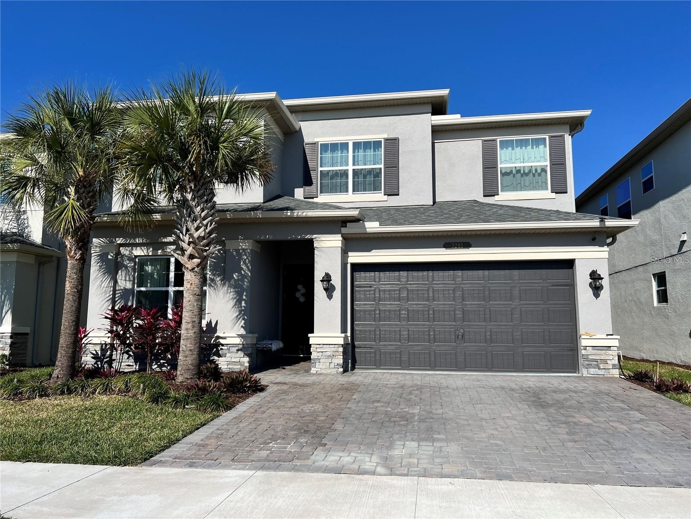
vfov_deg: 53.1
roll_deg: +0.2
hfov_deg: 67.3
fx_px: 519
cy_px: 260
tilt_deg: +7.8
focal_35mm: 26
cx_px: 346
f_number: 1.5
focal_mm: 5.7
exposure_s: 1/6579
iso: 50
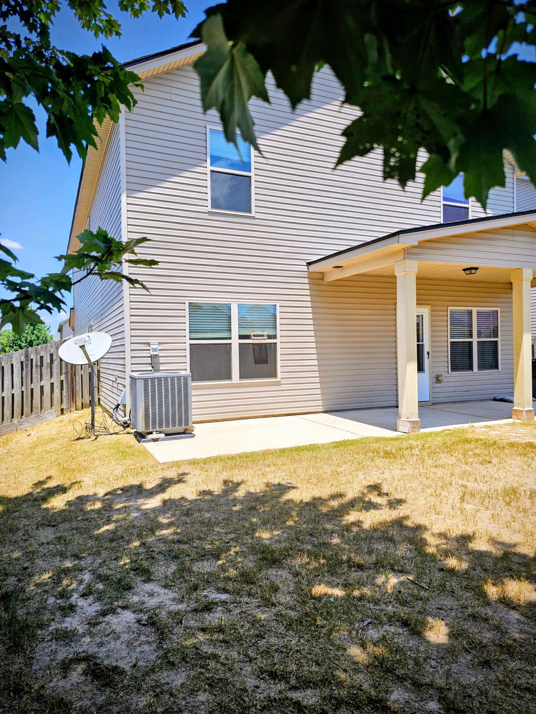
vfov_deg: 73.9
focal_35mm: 23
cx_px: 268
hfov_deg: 58.9
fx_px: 475
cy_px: 357
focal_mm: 6.3
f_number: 1.7
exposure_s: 1/483
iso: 10
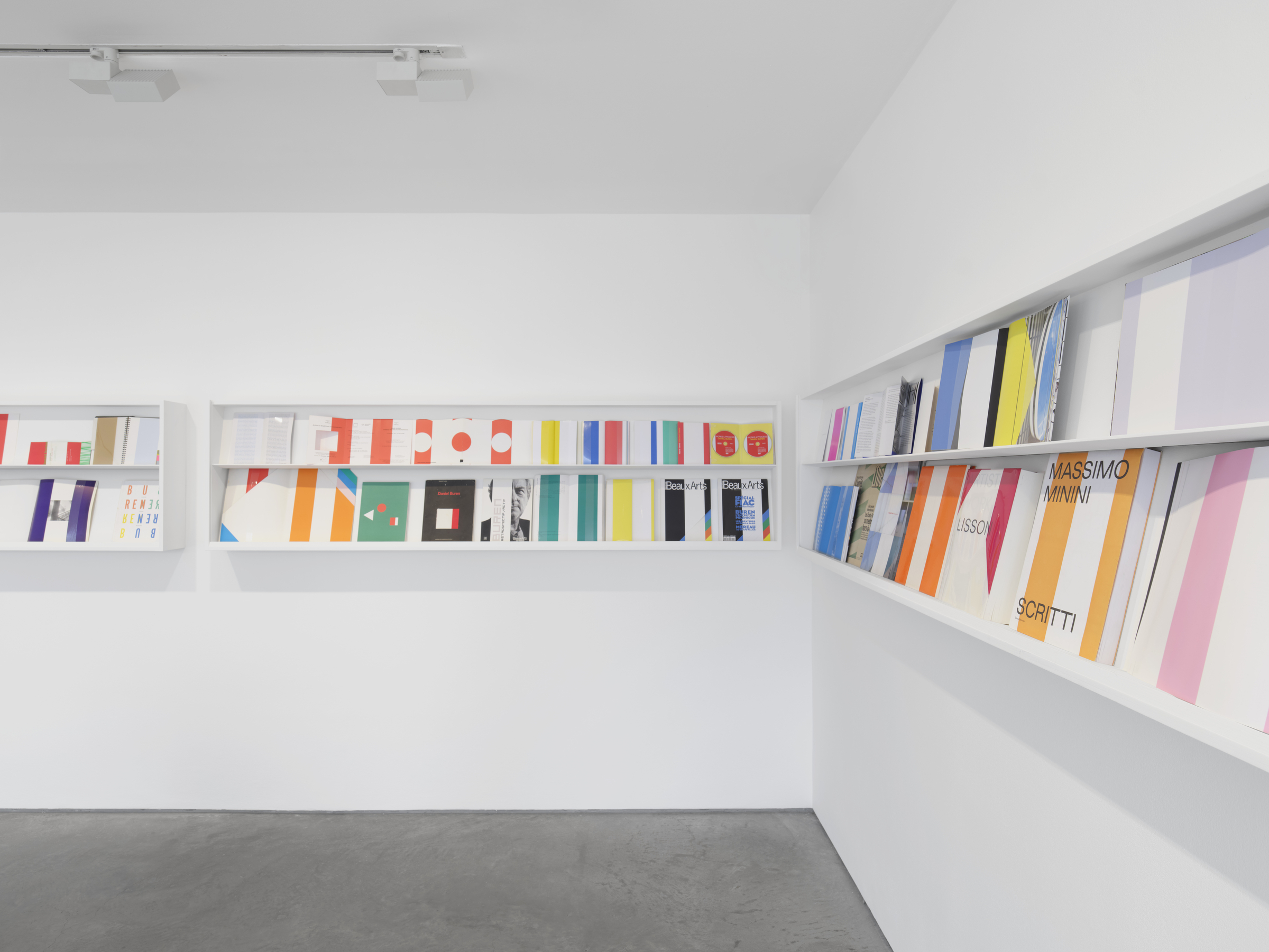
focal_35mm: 18
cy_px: 476
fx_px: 660
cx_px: 634
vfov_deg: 71.6
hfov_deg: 87.7
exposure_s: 1/2.5
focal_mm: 23
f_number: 11
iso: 100
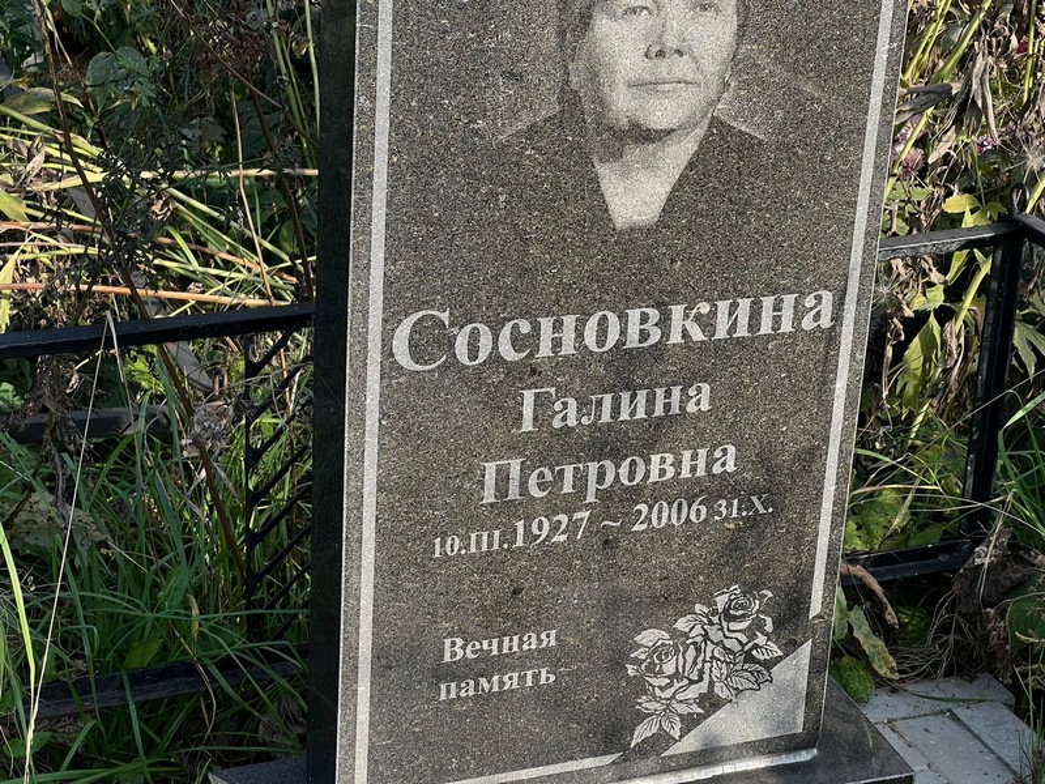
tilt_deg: -22.4
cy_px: 392
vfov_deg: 19.1
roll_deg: -2.5
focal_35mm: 77
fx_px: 2325
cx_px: 522
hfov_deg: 25.3
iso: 32
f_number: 2.8
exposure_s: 1/167
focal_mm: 9
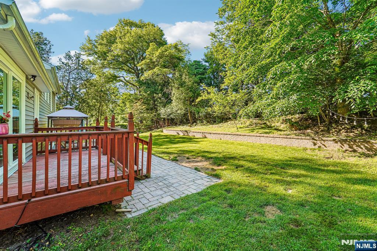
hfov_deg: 104.3
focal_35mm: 14
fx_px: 147
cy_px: 126
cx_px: 188
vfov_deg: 81.2
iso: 400
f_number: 8
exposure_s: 1/160
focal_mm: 14
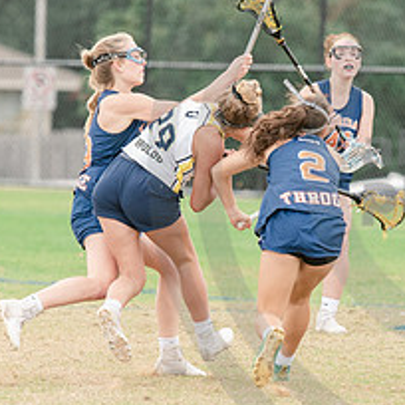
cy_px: 217
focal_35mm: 645
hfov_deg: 2.7
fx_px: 8538
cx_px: 332
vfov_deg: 2.7
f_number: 2.8
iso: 450
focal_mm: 200
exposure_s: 1/1250
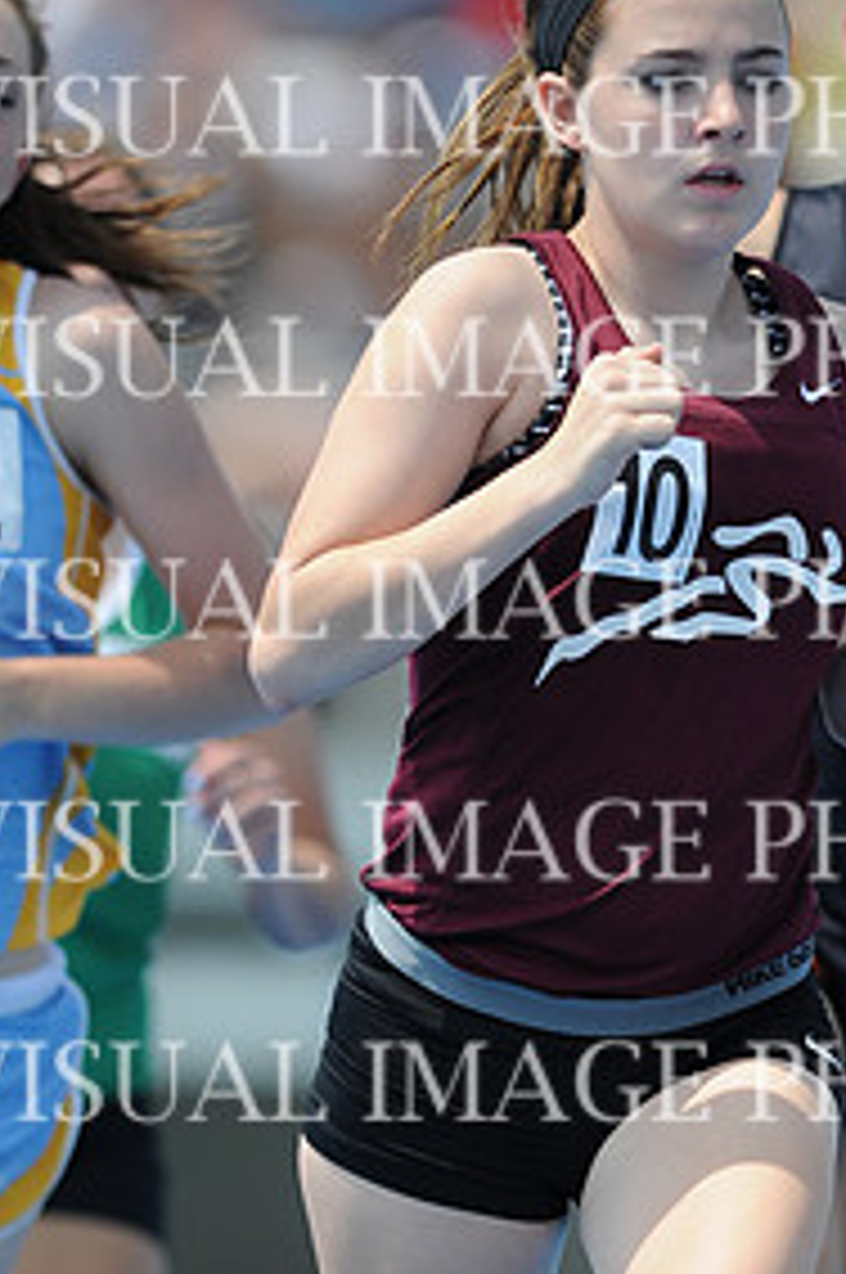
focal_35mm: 820
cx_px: 716
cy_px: 959
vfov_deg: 2.5
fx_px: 28974
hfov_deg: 1.7
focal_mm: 400
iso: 200
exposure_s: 1/2500
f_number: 3.5
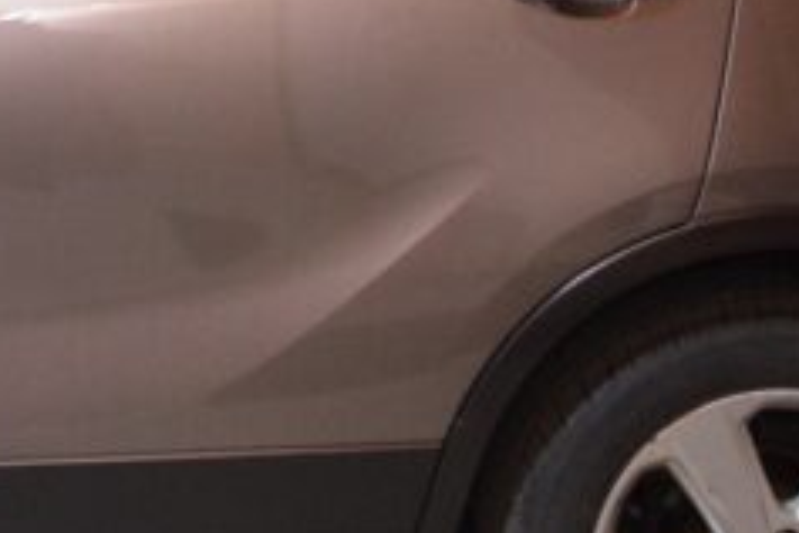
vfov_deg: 15.9
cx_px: -17
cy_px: -344
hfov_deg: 25.2
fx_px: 1687
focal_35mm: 76
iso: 2000
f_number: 4.5
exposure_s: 1/60
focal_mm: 10
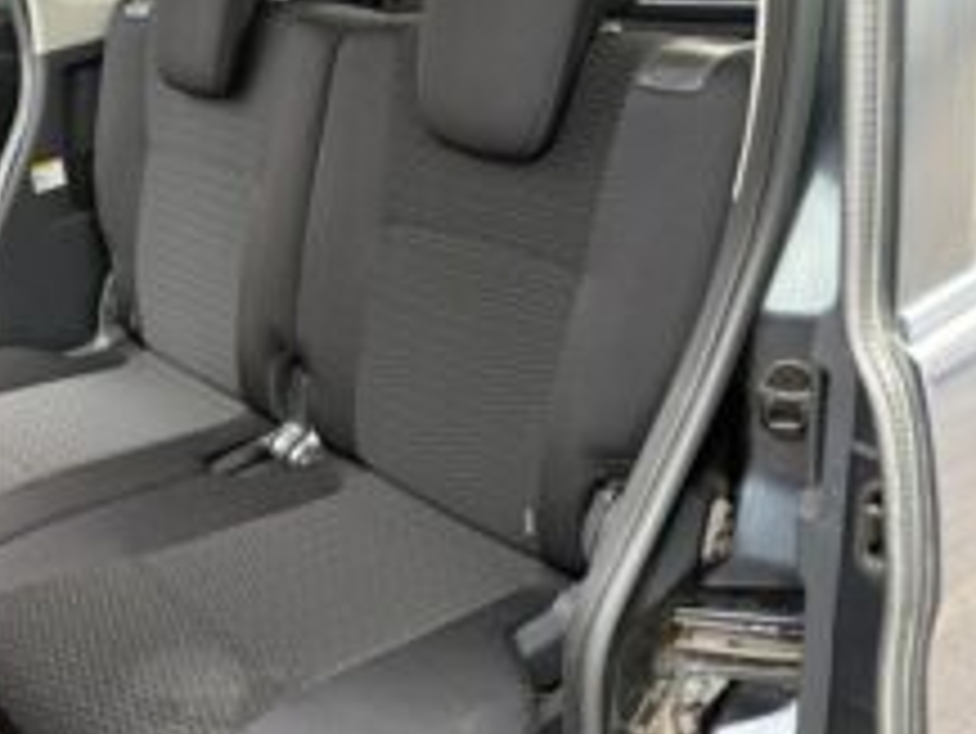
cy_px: 403
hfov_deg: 43.9
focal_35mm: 42
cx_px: 297
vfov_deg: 34.4
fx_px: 1185
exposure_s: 1/169
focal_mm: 5.96
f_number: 1.6
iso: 80
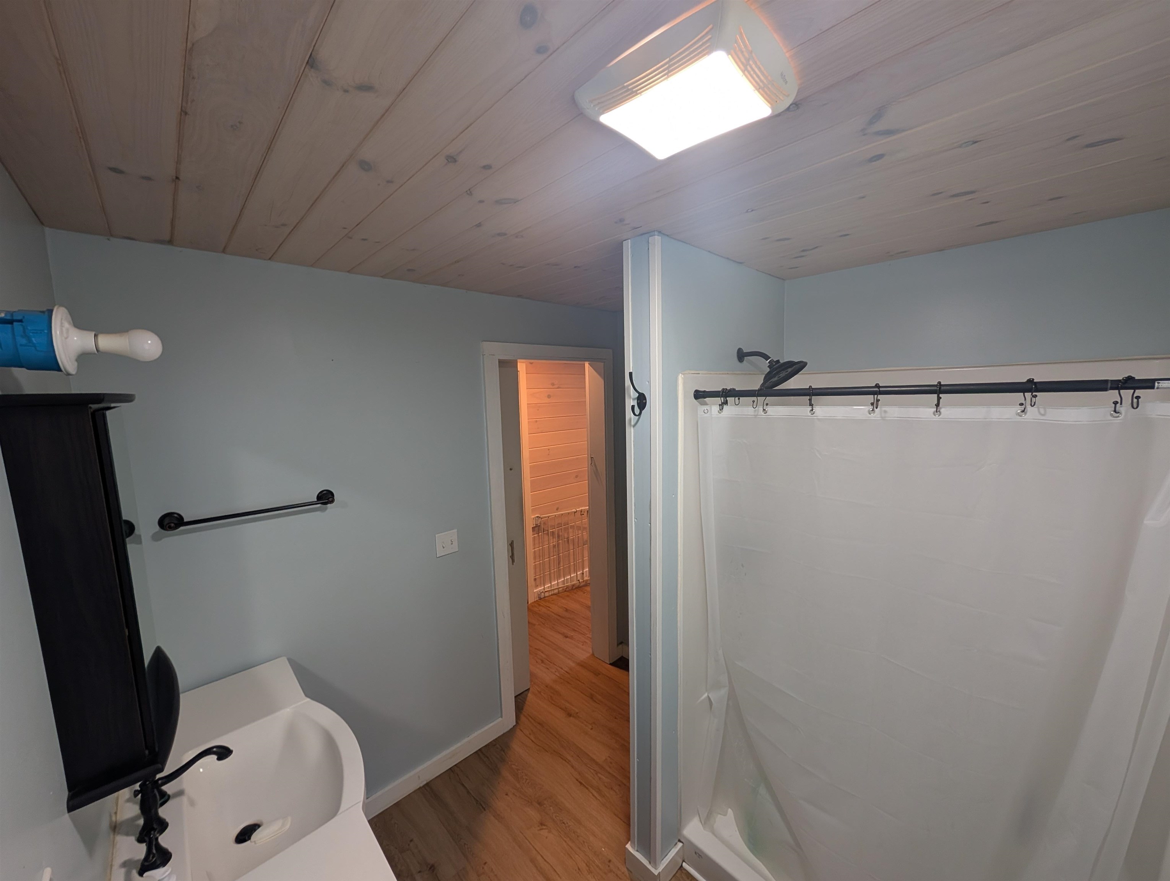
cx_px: 585
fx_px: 406
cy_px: 440
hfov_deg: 110.5
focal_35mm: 12
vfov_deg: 94.6
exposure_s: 1/30
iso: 71
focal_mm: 2.02
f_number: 1.7
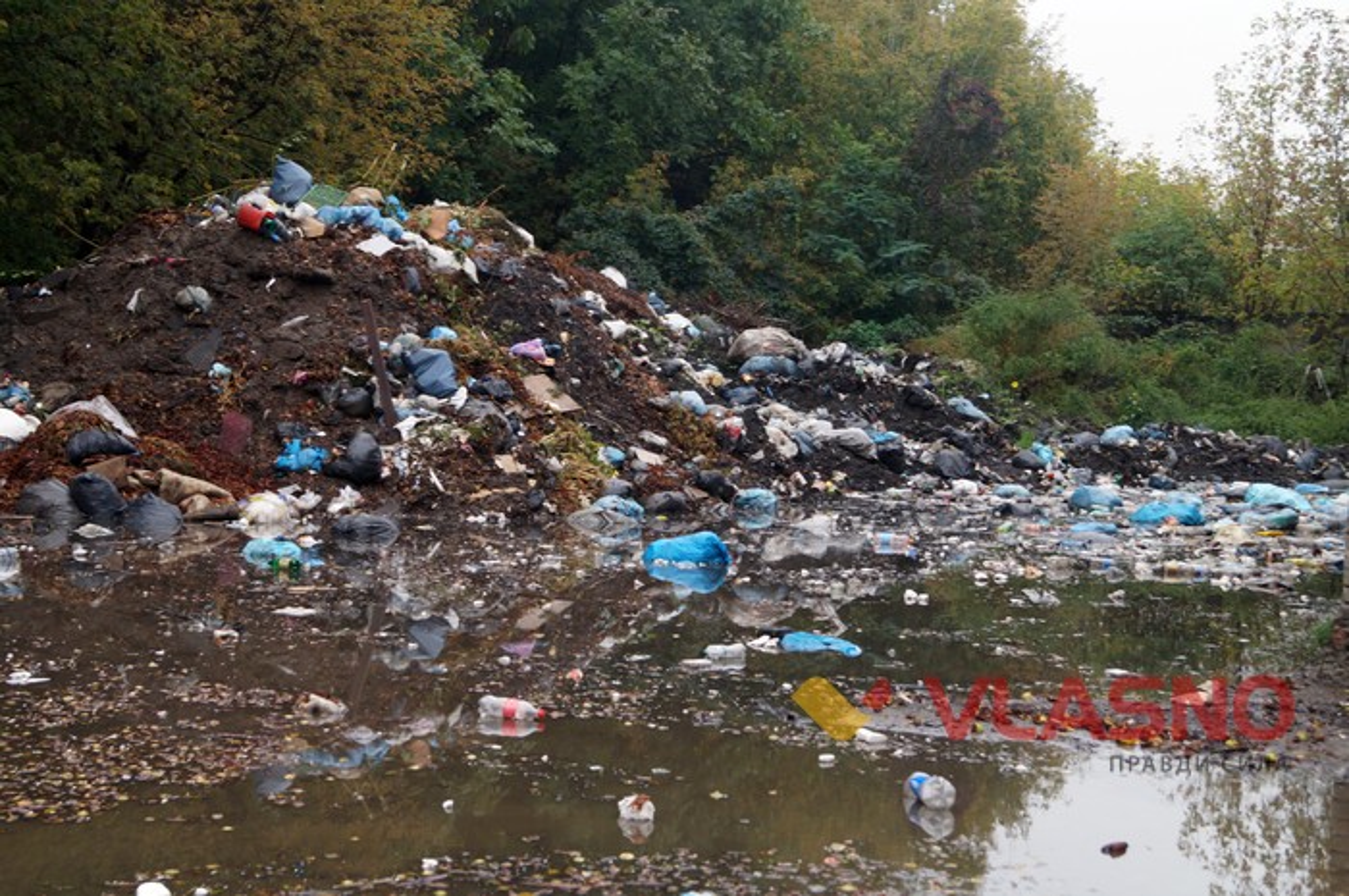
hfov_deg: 37.9
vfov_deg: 25.7
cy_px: 448
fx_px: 1965
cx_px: 674
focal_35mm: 52
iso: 320
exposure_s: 1/60
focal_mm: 35
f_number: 6.3
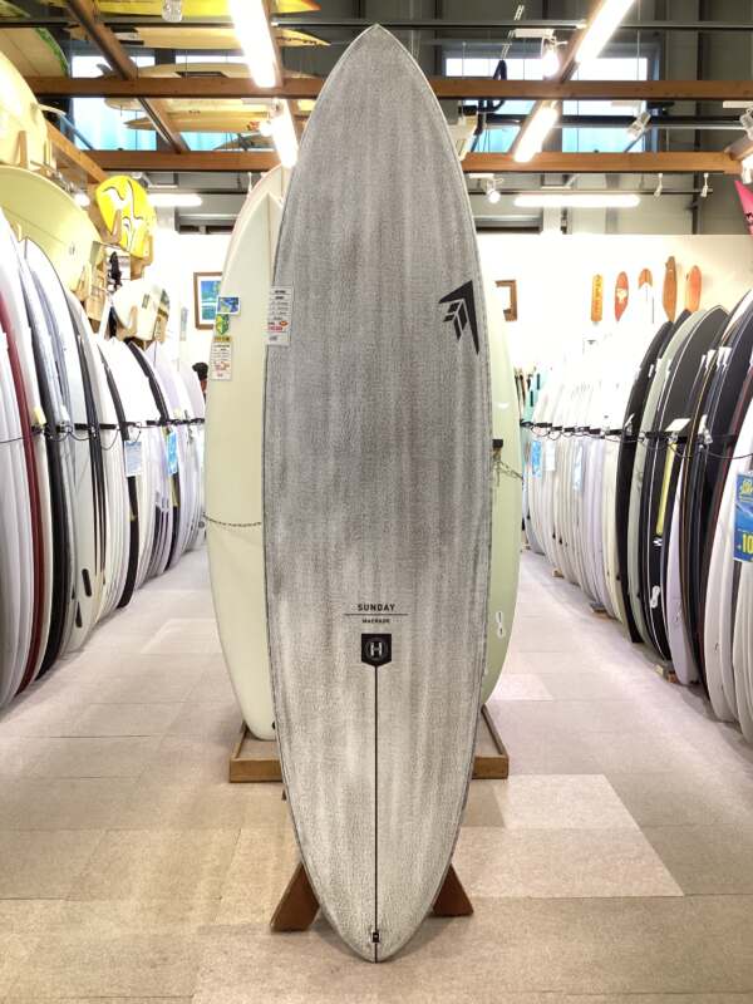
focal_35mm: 31
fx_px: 899
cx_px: 376
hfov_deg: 45.4
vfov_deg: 58.4
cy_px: 502
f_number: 2.4
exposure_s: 1/50
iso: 160
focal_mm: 3.3
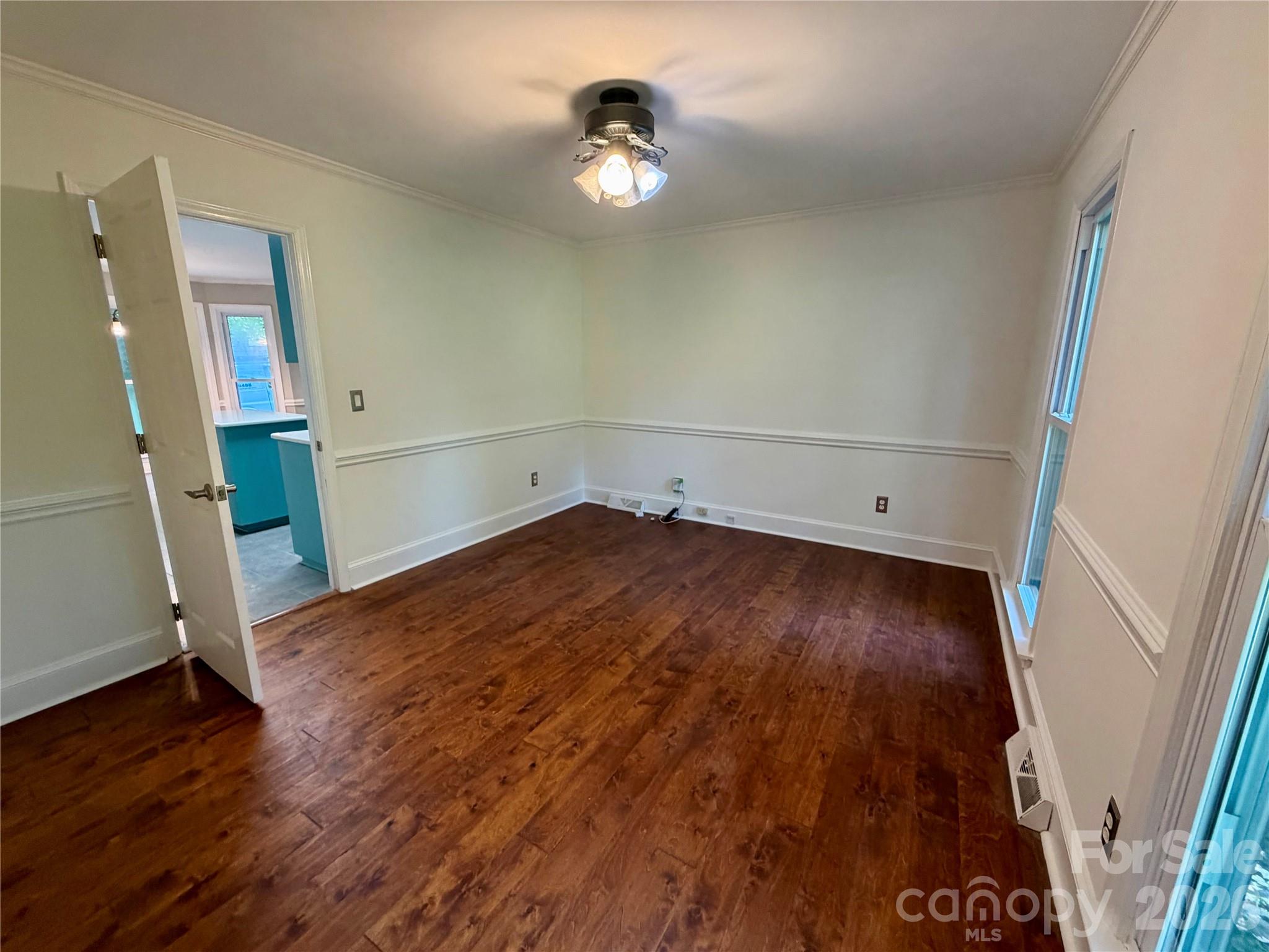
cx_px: 634
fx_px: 513
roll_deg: +0.4
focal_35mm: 14
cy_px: 476
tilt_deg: -11.3
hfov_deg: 102.1
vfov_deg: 85.7
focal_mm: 2.22
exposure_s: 1/60
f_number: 2.2
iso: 250
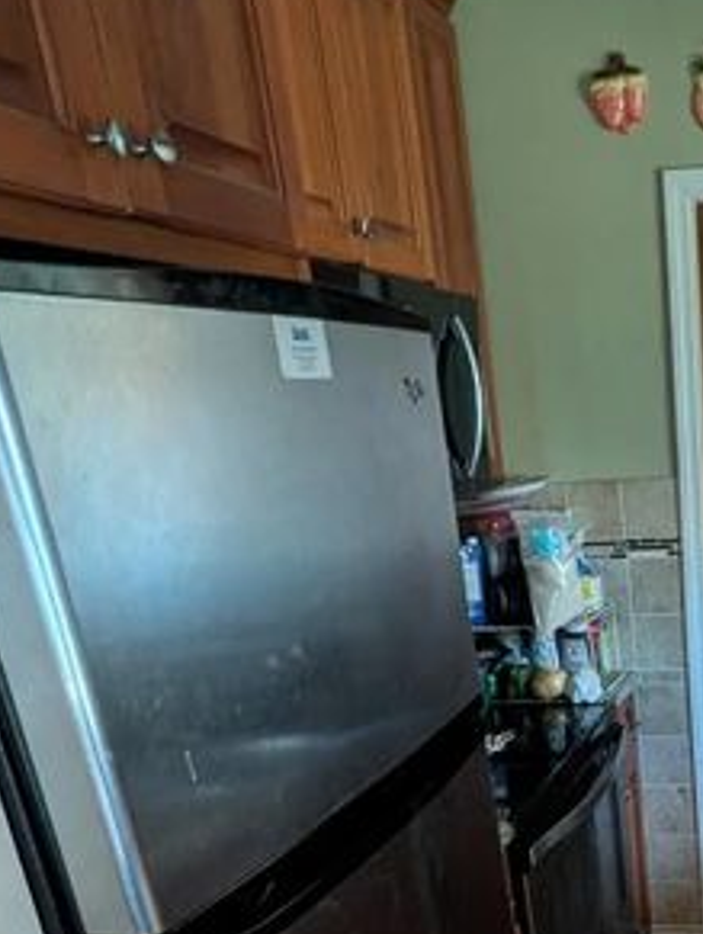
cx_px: 729
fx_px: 946
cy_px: 806
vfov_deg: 48.2
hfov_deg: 36.1
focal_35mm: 35
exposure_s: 1/24
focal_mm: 2.02
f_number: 1.7
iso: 278
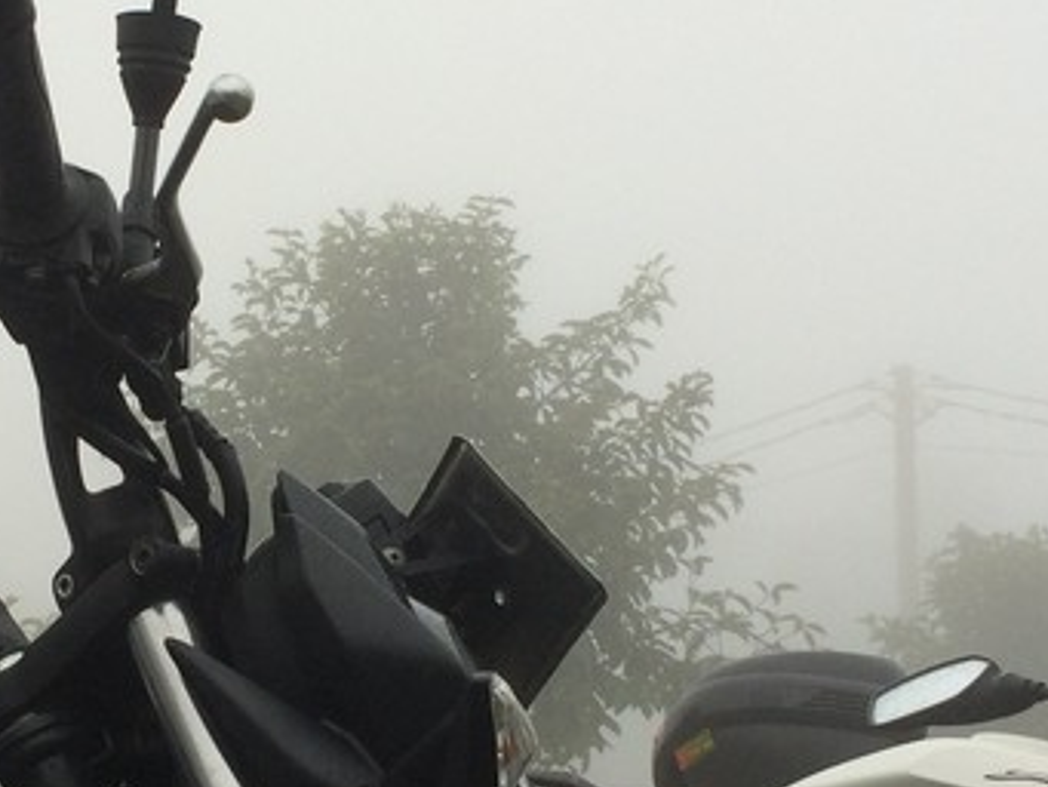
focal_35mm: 85
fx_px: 2574
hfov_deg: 22.7
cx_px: 234
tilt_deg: +9.7
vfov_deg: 17.4
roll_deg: -2.2
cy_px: 430
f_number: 2.2
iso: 32
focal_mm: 4.15
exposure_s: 1/253
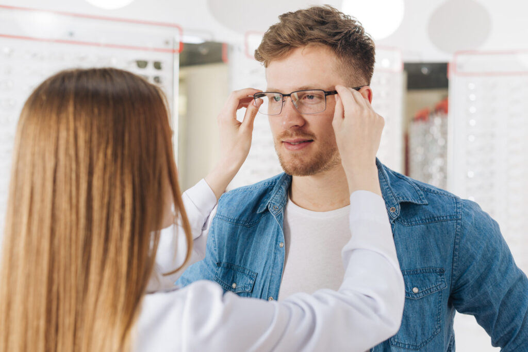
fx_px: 734
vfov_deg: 27.0
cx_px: 264
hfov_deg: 39.6
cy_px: 176
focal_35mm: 50
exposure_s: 1/125
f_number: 3.5
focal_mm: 50
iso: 200
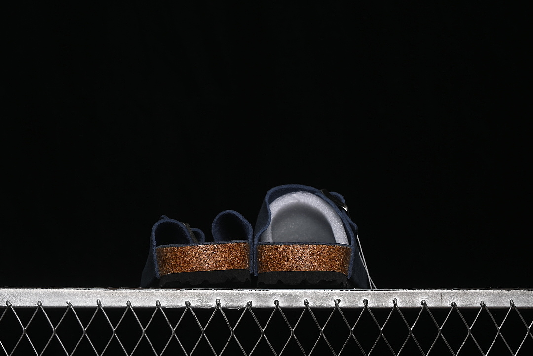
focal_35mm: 75
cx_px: 266
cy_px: 178
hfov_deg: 27.0
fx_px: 1110
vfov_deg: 18.2
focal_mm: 50
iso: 160
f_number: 6.3
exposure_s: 1/60
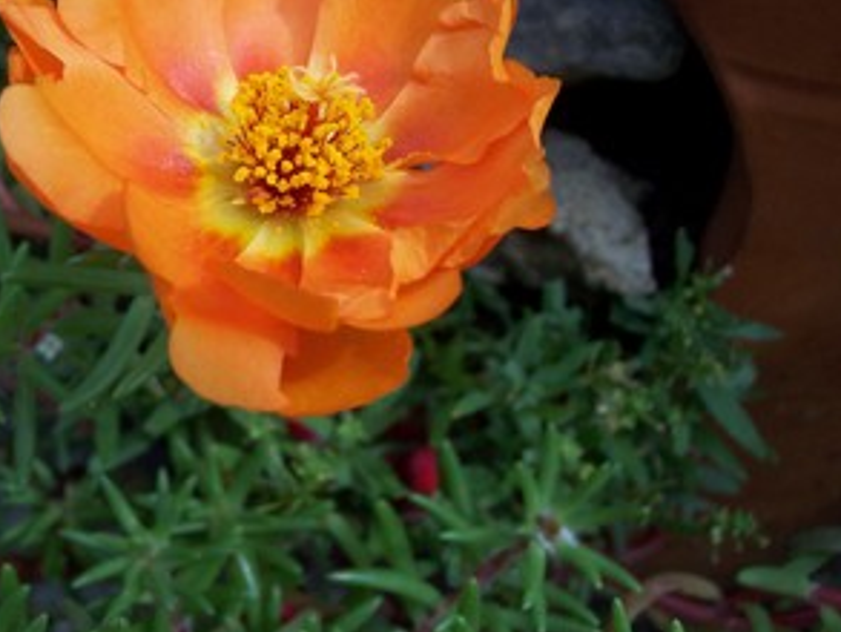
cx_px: 281
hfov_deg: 33.5
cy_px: 241
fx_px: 1385
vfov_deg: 25.6
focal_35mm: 57
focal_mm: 8
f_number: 4.8
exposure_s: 1/350
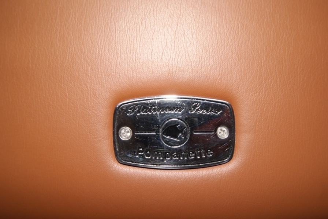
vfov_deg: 40.1
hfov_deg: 57.2
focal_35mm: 33
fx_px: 301
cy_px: 110
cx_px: 164
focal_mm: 22
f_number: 5.6
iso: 400
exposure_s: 1/60
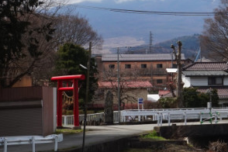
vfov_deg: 12.4
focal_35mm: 110
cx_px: 294
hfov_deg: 17.4
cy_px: 29
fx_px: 699
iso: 100
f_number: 14
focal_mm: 27
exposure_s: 1/125
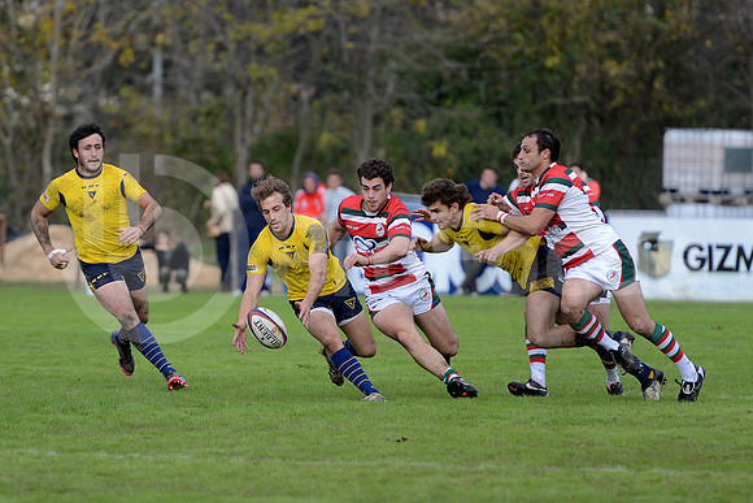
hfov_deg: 7.6
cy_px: 252
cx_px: 376
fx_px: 5649
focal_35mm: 270
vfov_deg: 5.1
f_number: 4
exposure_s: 1/640
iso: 400
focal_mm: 270
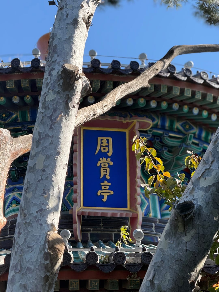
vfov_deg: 16.4
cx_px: 110
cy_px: 146
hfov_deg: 12.3
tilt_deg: +29.5
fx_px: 1012
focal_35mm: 120
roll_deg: +4.3
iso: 50
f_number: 2.8
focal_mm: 15.66
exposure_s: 1/402
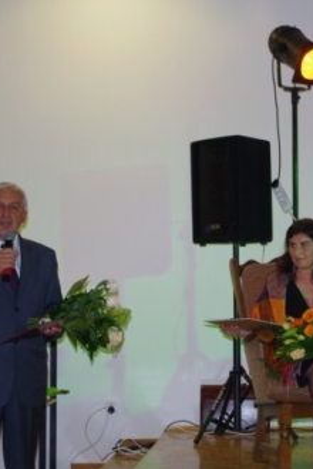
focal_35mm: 91
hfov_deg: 15.0
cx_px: 219
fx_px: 1184
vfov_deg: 22.4
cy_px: 234
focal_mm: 40
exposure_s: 1/30
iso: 400
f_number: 4.5
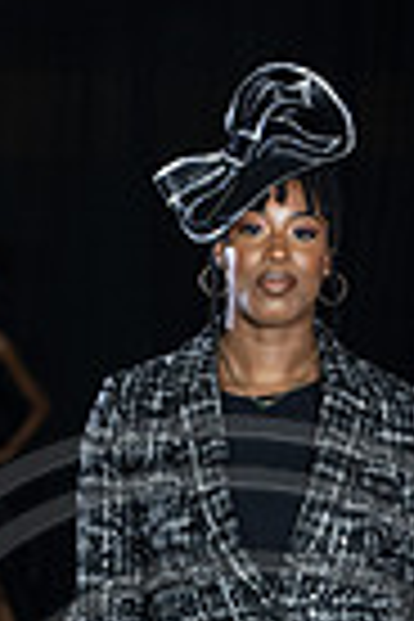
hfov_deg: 4.1
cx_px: 220
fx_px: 5727
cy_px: 864
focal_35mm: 332
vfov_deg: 6.2
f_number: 5
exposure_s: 1/160
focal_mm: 102
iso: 1250
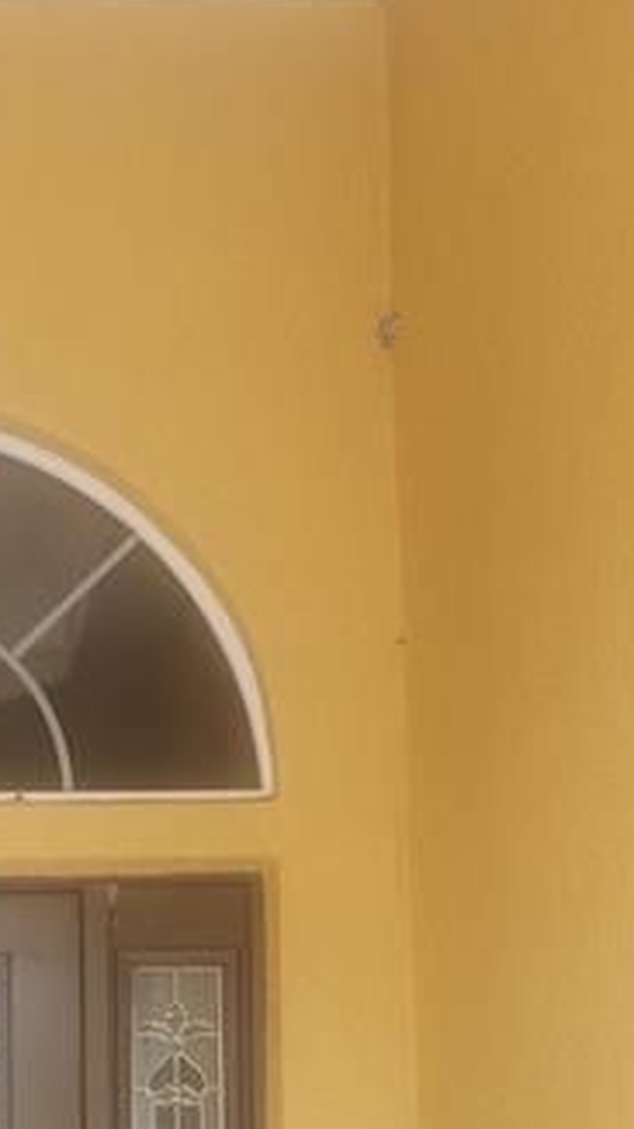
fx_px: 1766
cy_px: 1254
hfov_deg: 19.3
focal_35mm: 59
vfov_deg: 31.3
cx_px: -104
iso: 80
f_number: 1.8
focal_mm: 6.4
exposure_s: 1/180
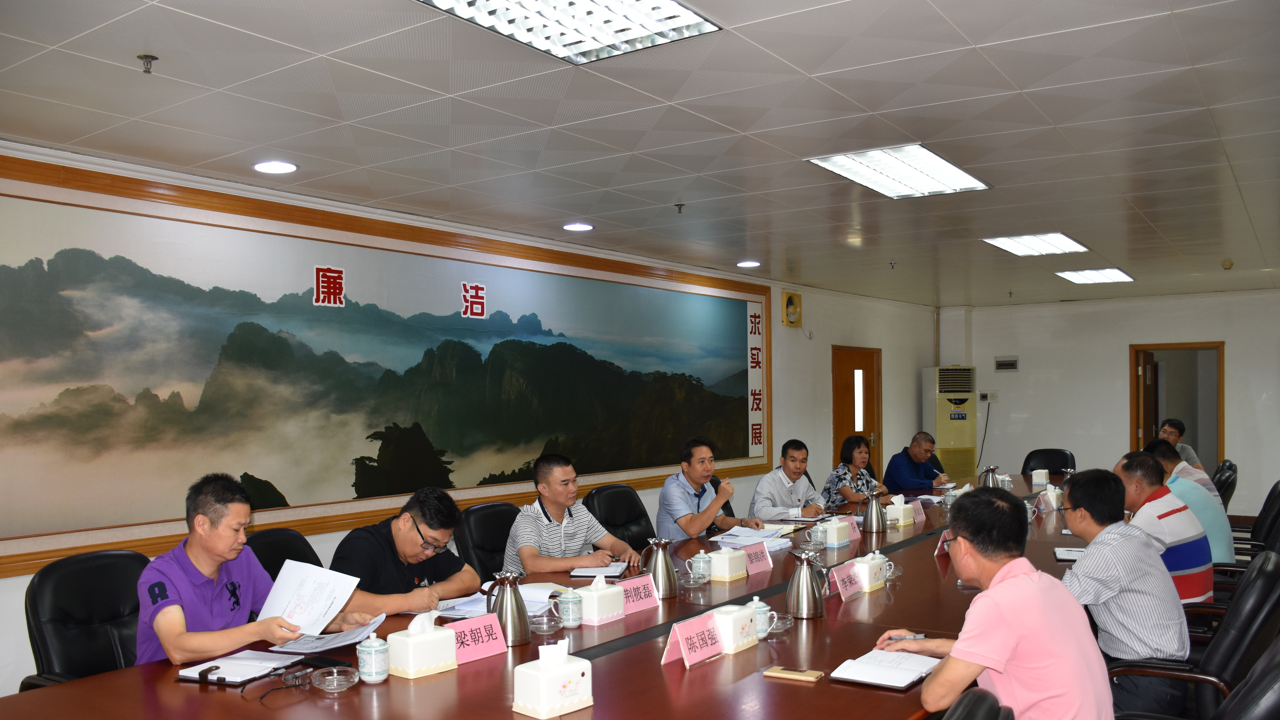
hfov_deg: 66.1
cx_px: 649
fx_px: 984
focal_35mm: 29
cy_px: 413
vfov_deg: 40.1
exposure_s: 1/80
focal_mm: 18
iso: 400
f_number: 3.5
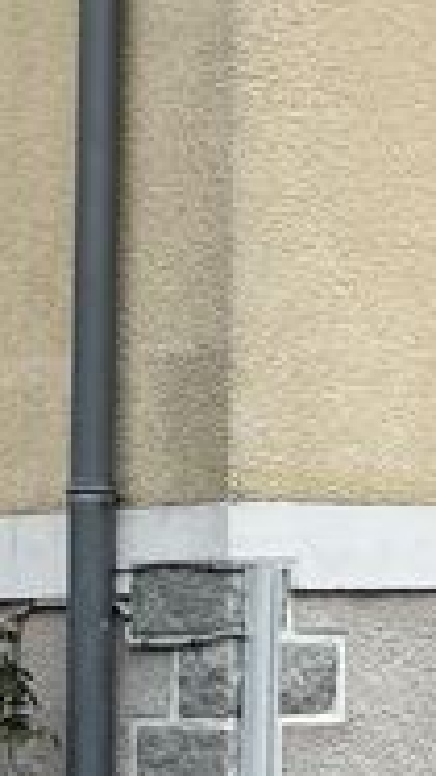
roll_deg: +1.5
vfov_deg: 17.6
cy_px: 224
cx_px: 615
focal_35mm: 121
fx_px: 2490
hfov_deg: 9.8
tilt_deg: +7.8
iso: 50
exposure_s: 1/3876
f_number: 1.6
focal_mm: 5.1
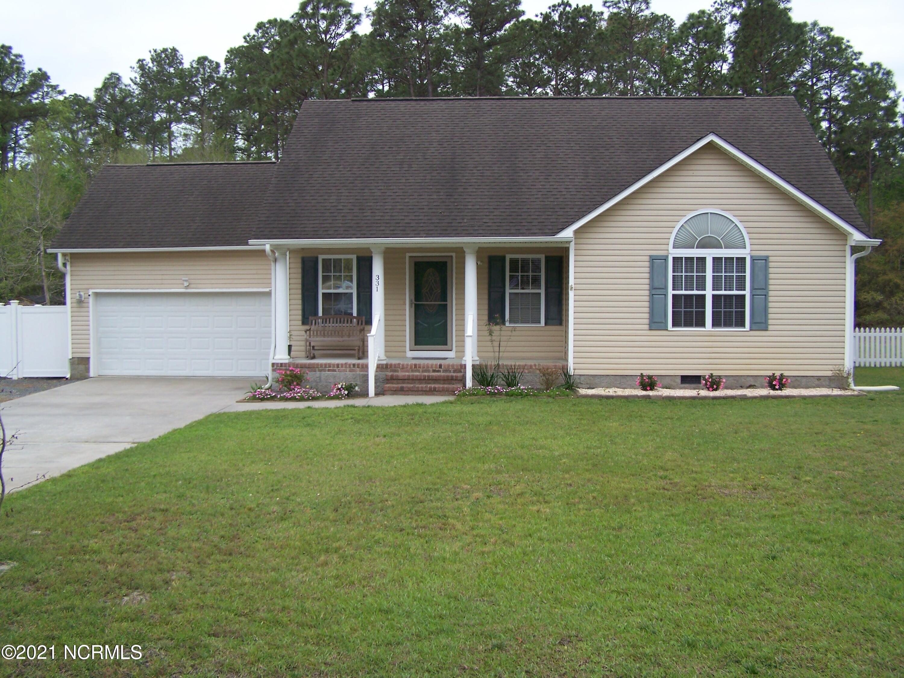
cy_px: 339
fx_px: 992
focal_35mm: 38
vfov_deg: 37.7
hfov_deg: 49.0
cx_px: 452
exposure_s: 1/500
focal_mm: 6.3
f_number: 2.8
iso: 64
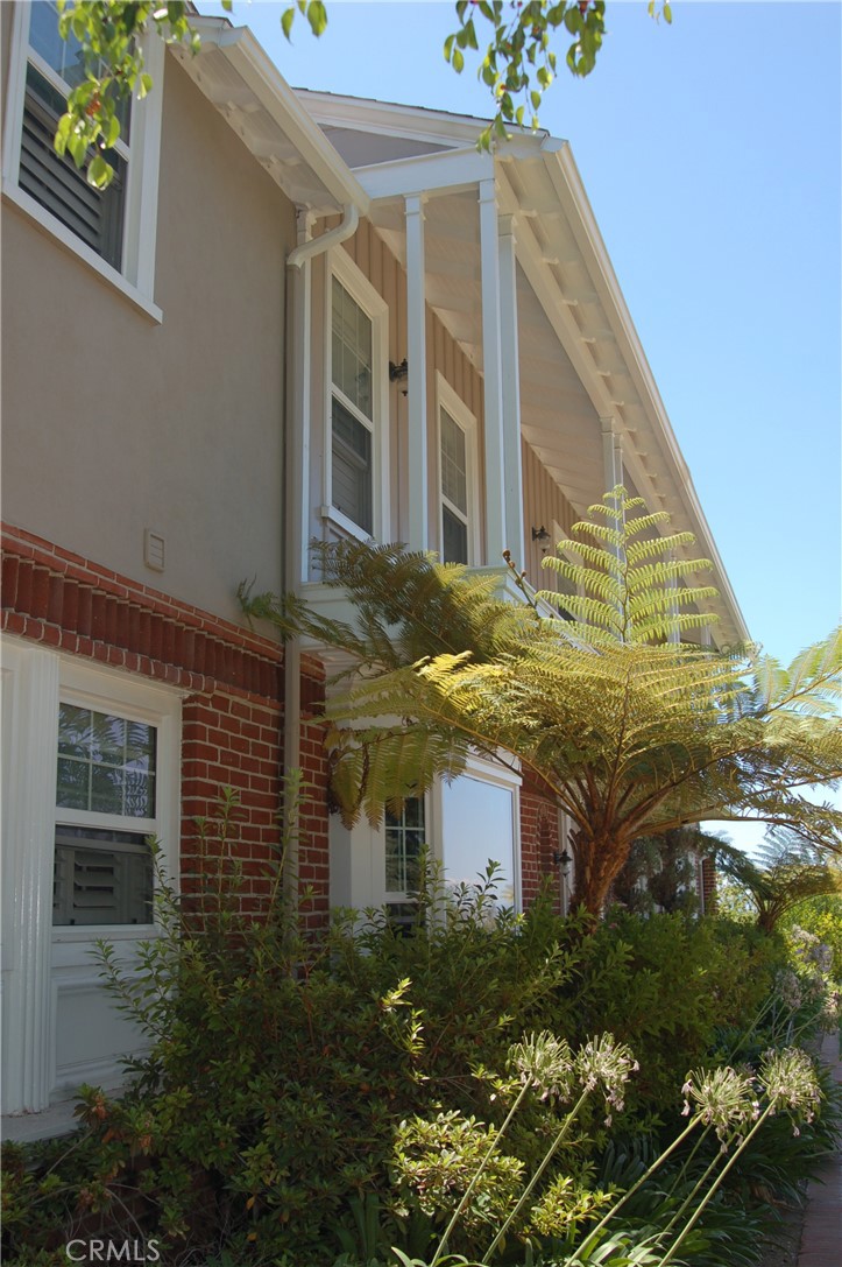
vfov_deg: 53.2
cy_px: 634
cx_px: 421
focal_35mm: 36
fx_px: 1265
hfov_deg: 36.8
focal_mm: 24
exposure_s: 1/500
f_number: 4.5
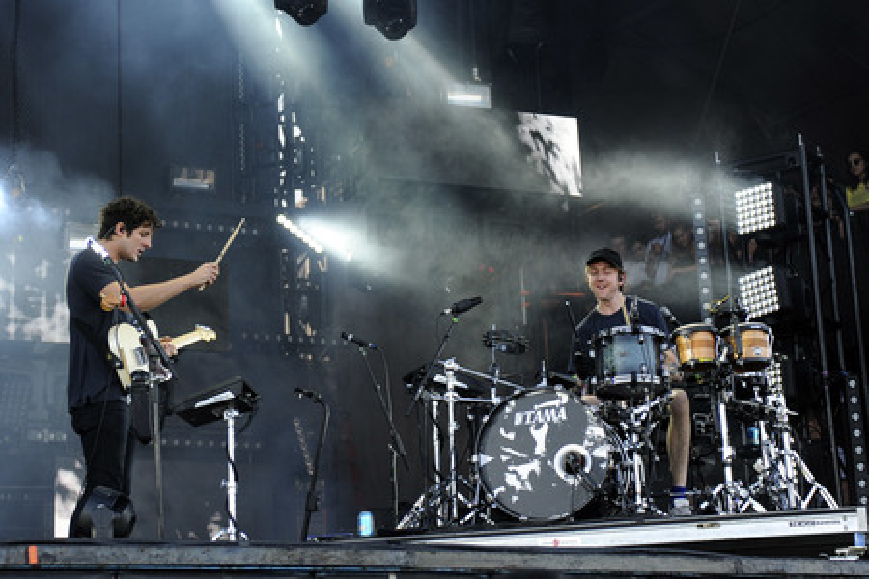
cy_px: 290
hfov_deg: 28.8
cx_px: 434
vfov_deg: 19.5
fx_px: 1690
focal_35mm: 70
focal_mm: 70
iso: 1000
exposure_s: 1/500
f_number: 3.5
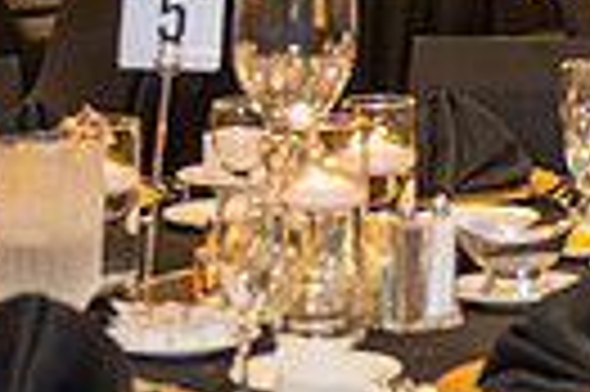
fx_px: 2897
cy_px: -201
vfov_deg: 7.6
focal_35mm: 177
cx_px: 950
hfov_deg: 11.1
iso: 1600
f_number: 2.8
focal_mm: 40
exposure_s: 1/125
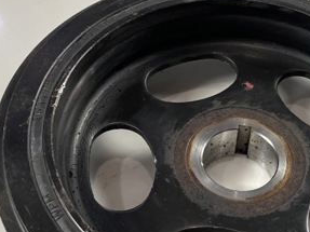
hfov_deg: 32.5
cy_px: 195
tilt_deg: -58.5
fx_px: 519
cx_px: 237
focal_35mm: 58
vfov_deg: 24.7
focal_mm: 4.25
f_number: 1.8
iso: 100
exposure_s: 1/100
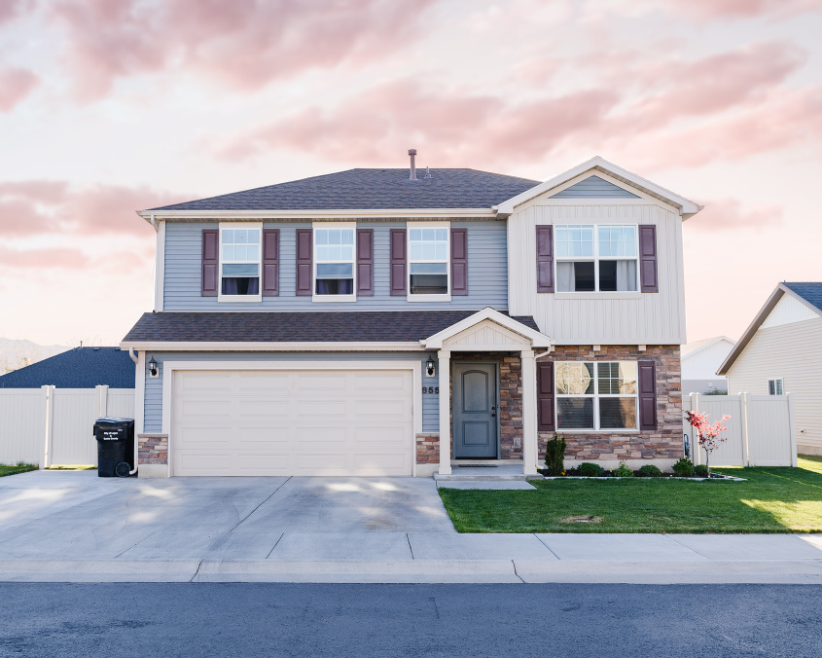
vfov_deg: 44.5
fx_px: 803
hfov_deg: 54.2
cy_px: 327
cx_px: 396
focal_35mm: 33
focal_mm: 29
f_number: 4.5
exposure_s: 1/250
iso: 200
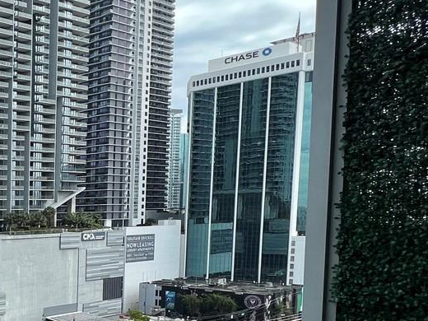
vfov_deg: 34.7
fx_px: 495
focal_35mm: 40
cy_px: 264
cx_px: -196
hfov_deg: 30.0
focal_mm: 1.57
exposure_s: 1/1220
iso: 32
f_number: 1.8
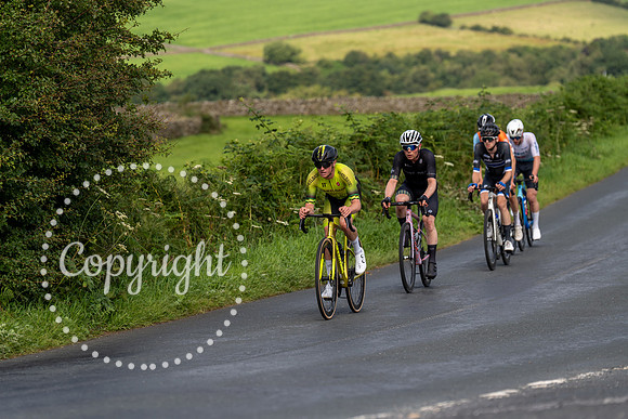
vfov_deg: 8.8
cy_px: 210
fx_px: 2722
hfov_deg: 13.2
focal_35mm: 156
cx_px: 314
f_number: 4
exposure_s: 1/800
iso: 100
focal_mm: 156
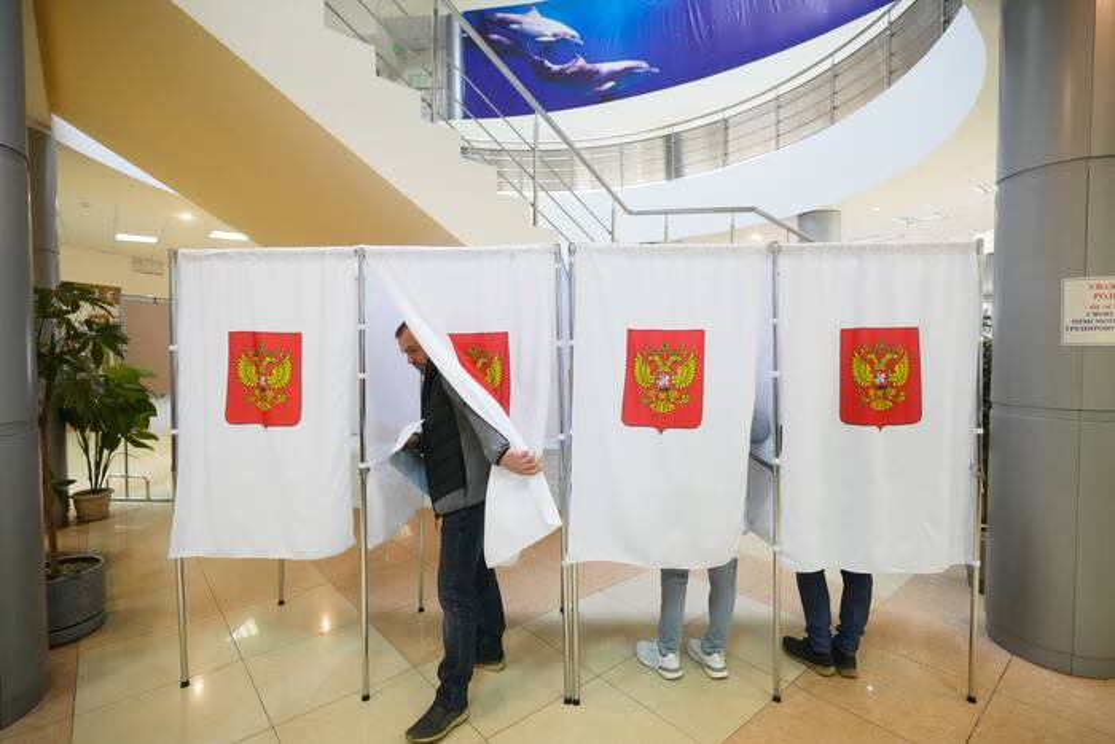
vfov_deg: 70.5
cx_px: 558
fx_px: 527
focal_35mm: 17
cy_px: 372
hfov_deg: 93.3
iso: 4000
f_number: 3.5
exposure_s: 1/320
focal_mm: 17
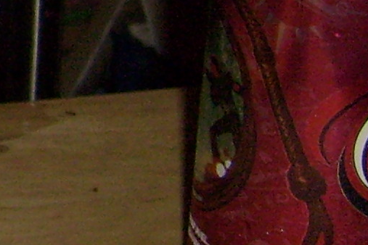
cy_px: -196
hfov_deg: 8.9
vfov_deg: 6.6
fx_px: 2065
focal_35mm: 202
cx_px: -605
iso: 100
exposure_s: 1/45
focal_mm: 5.8
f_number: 2.8
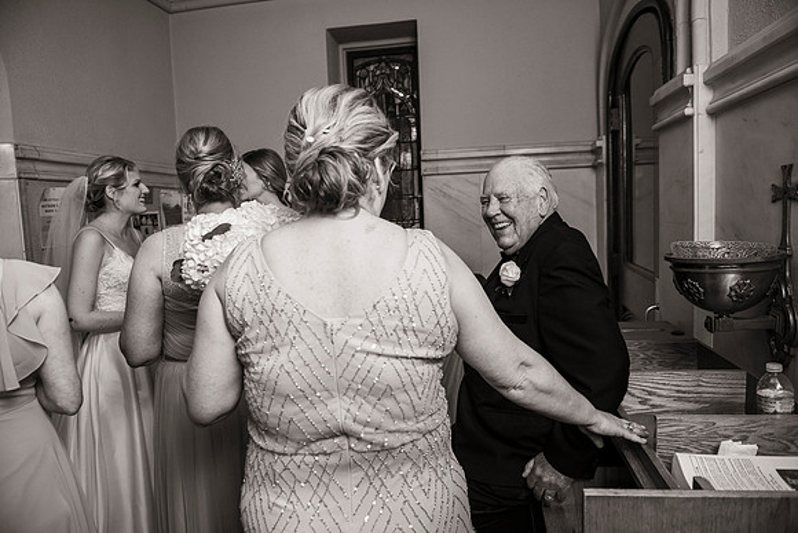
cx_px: 399
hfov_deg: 73.7
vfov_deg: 53.2
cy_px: 266
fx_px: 532
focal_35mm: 24
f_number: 3.2
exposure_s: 1/125
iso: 1600
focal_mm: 24
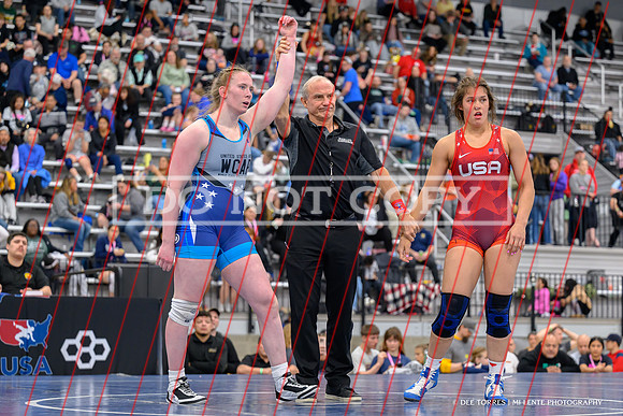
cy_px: 225
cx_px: 348
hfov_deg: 22.4
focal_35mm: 91
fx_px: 1575
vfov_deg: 15.0
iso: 2200
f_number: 2.8
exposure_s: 1/800
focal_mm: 81
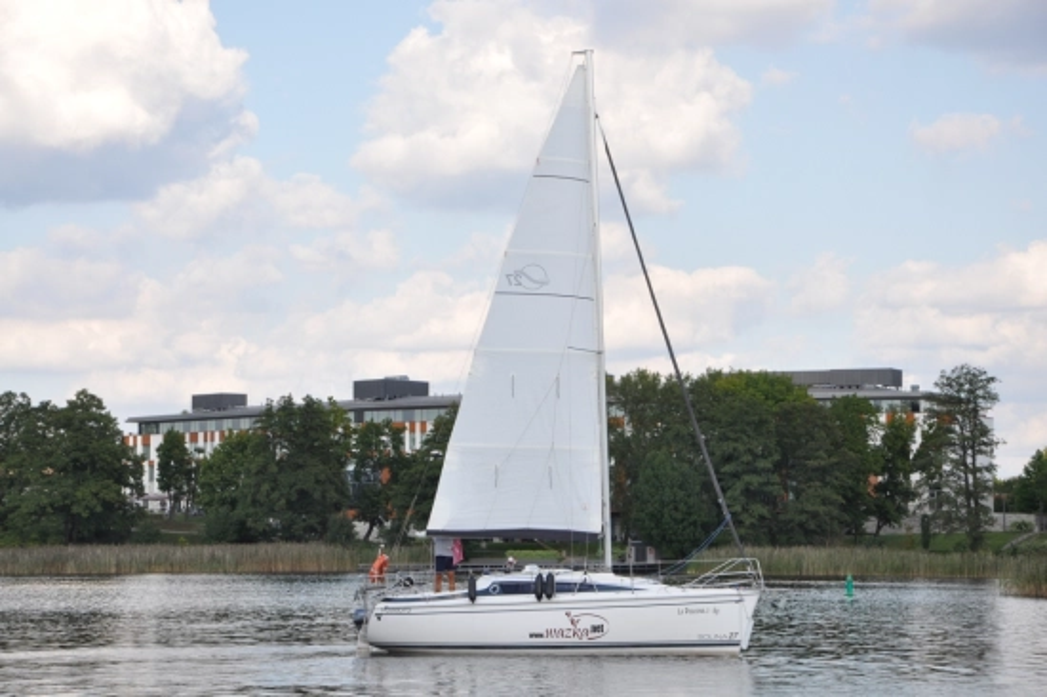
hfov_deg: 18.2
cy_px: 348
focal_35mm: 112
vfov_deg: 12.2
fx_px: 3270
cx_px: 524
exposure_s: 1/320
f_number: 9
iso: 200
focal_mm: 75
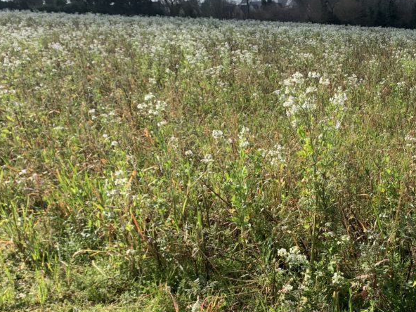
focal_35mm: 45
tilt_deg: -24.3
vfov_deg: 31.5
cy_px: 238
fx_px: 541
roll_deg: +2.0
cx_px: 323
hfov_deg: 40.6
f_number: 1.8
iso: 25
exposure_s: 1/1088
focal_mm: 4.25
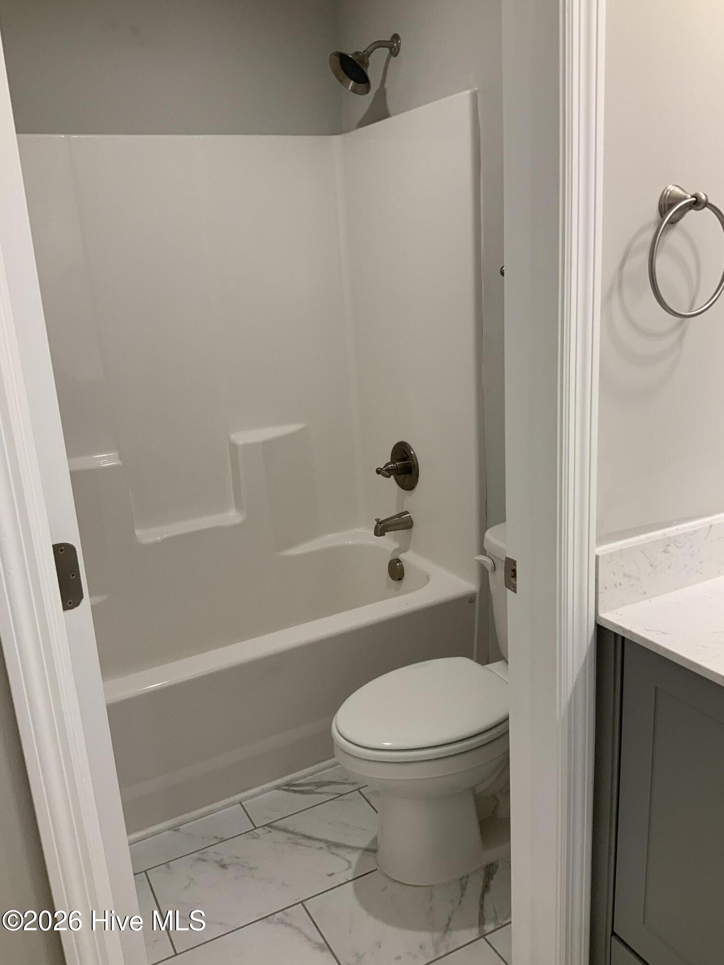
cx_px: 362
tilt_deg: -14.3
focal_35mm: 29
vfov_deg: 61.7
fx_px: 809
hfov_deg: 48.2
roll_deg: +4.8
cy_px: 482
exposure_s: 1/60
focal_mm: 3
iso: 40
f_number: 1.8
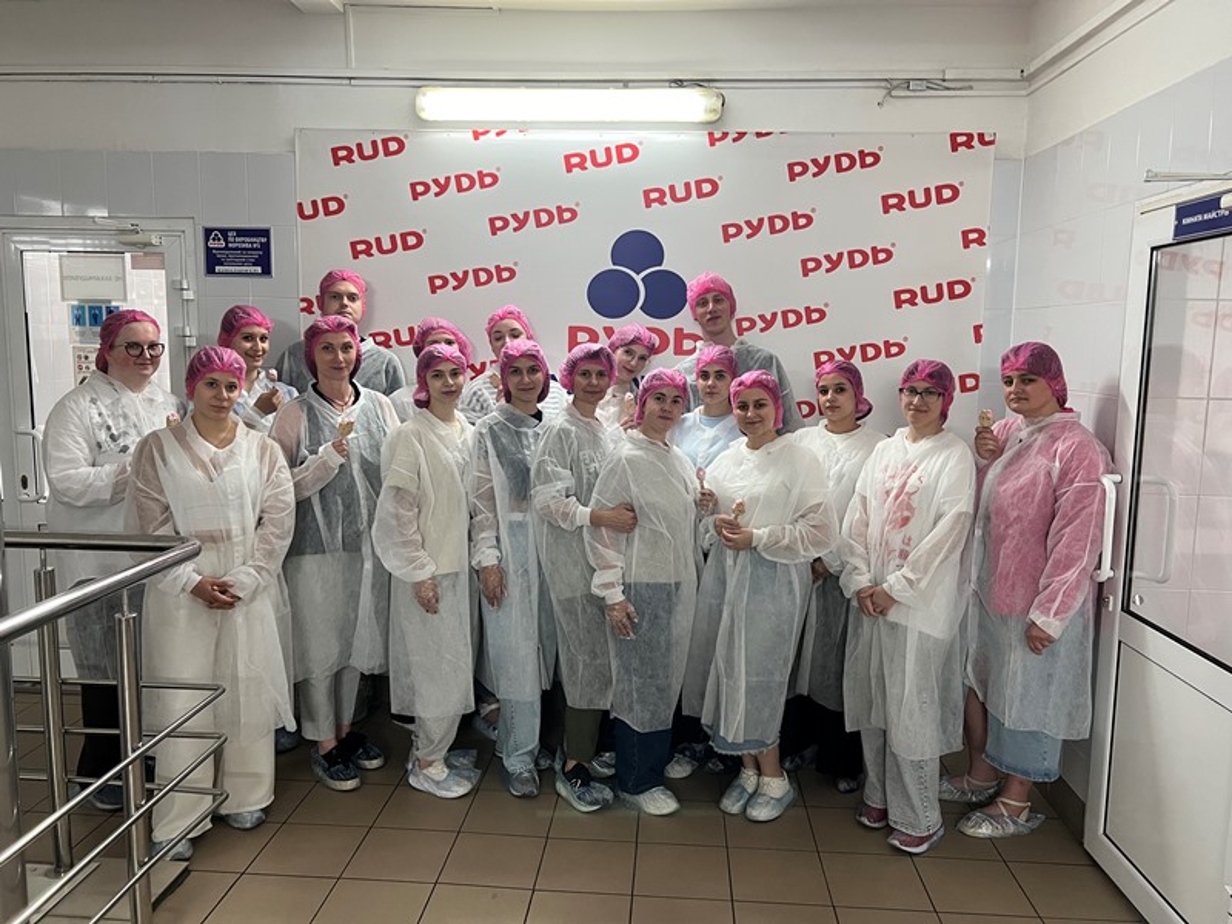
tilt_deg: -7.5
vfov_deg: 53.1
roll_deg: -1.1
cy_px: 462
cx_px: 616
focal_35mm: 26
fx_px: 925
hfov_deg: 67.3
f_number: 1.5
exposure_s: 1/50
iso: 320
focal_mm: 5.7
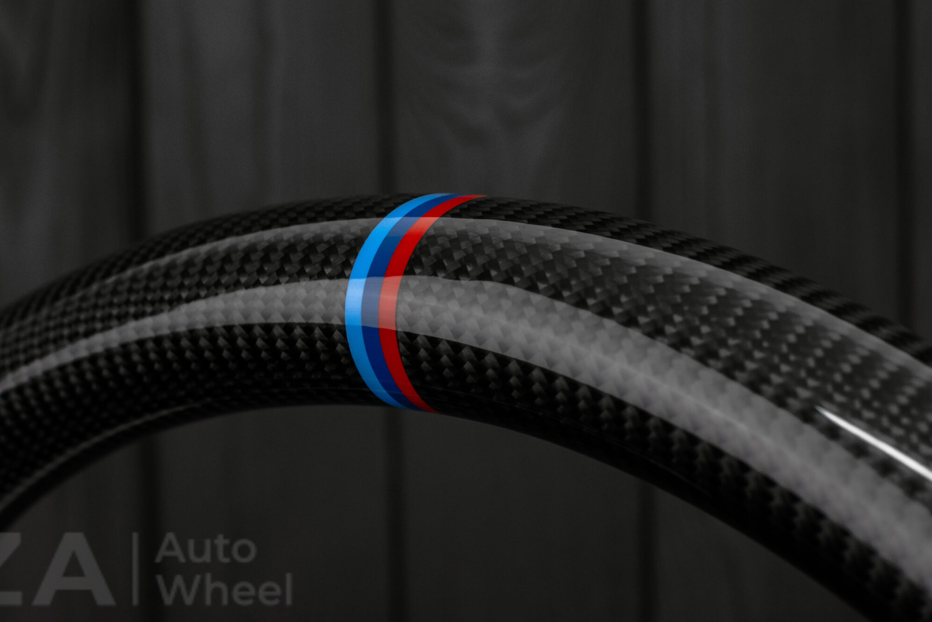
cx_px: 389
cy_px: 304
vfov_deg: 20.1
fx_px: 1751
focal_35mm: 68
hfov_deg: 29.8
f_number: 6.3
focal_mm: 35
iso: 500
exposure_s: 1/125
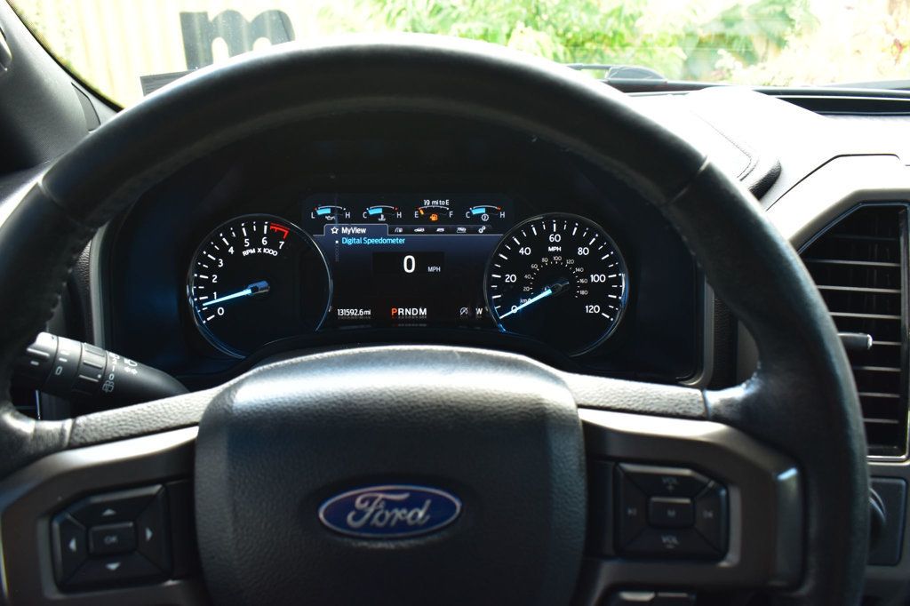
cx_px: 455
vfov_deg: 43.6
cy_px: 303
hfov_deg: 61.9
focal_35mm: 30
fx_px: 758
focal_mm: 20
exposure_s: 1/25
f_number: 7.1
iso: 400
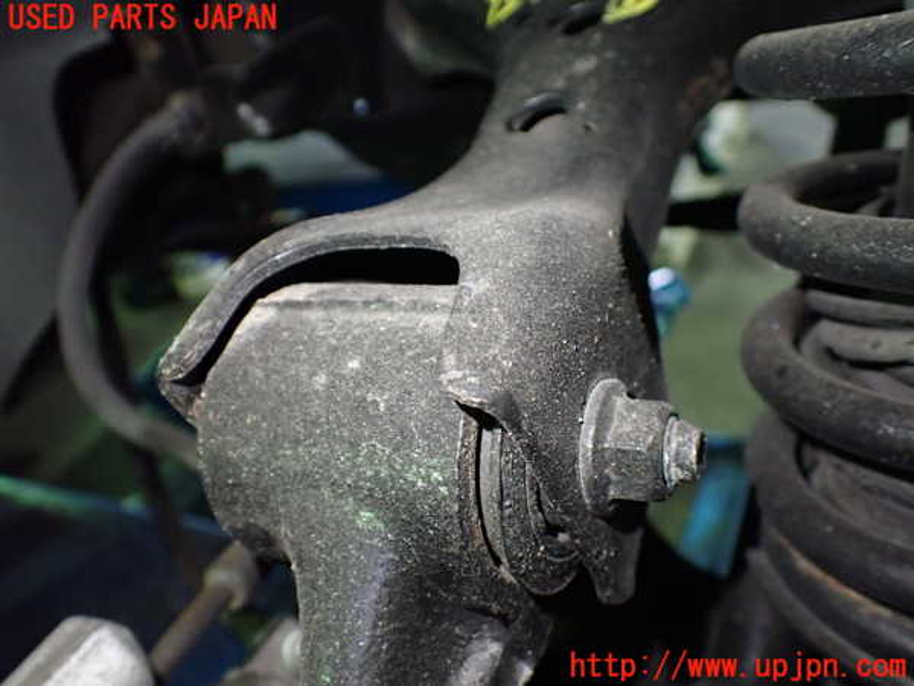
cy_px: 343
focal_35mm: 30
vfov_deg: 46.8
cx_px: 457
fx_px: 792
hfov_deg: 60.0
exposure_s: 1/50
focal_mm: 5.4
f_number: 2.3
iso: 800
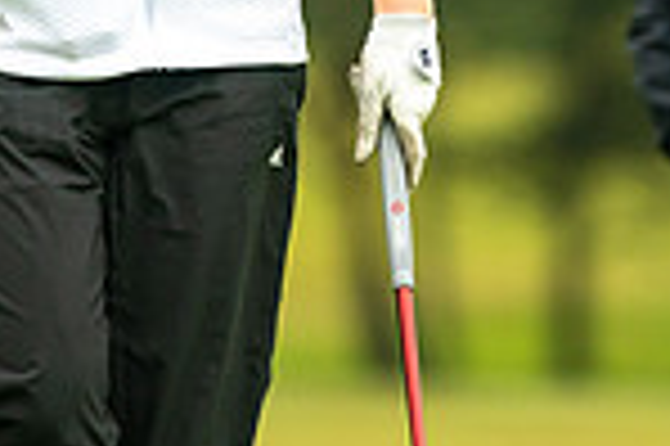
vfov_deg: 1.2
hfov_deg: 1.8
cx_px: 427
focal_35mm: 1170
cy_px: -414
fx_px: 21751
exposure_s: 1/500
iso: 1000
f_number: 4
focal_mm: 300
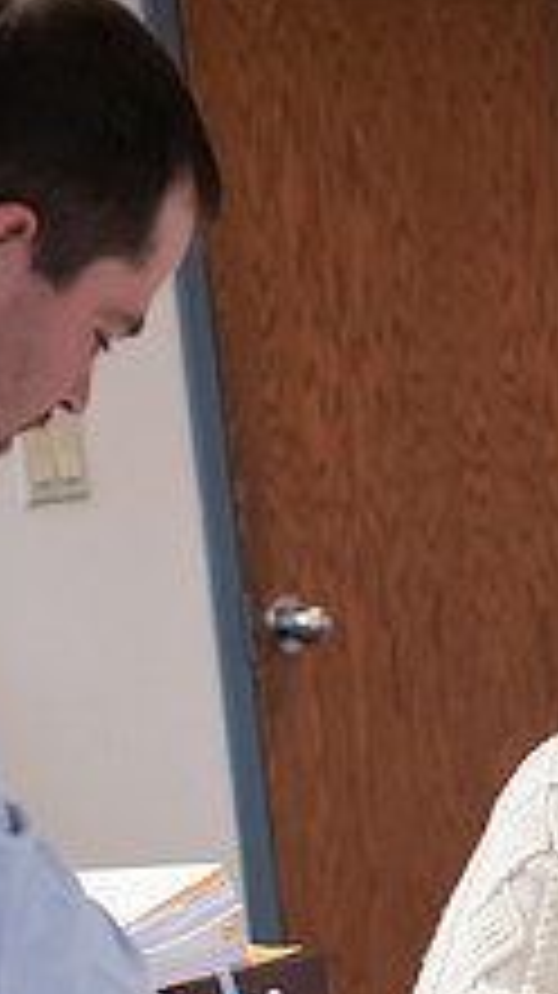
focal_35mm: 154
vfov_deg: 13.9
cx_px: 540
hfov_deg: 7.8
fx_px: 4059
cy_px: 771
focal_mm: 56
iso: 800
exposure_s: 1/160
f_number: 3.2
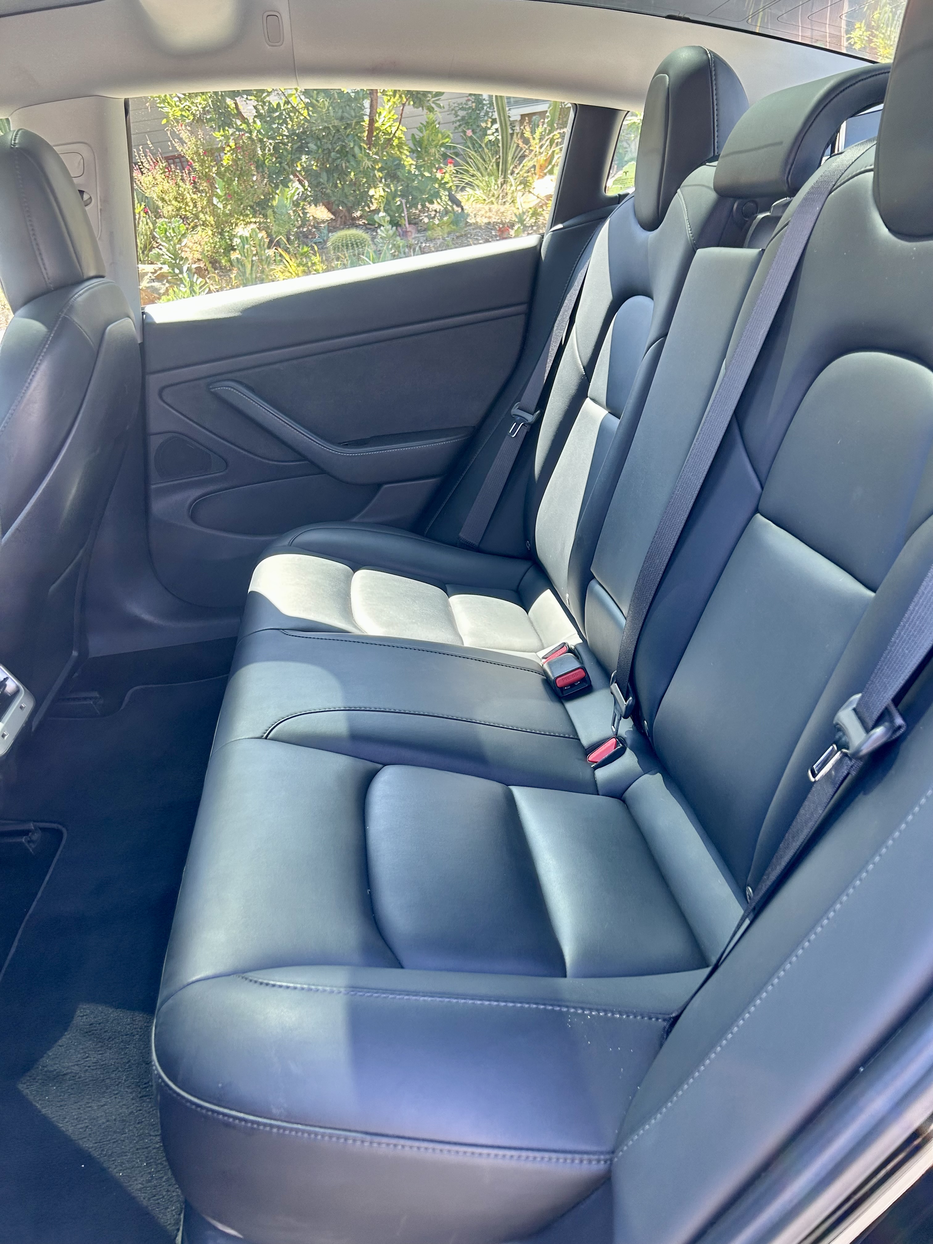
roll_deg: +8.1
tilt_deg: -25.6
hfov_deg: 53.1
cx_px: 466
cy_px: 622
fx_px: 934
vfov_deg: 67.3
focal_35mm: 26
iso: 64
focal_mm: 5.7
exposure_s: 1/163
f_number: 1.5
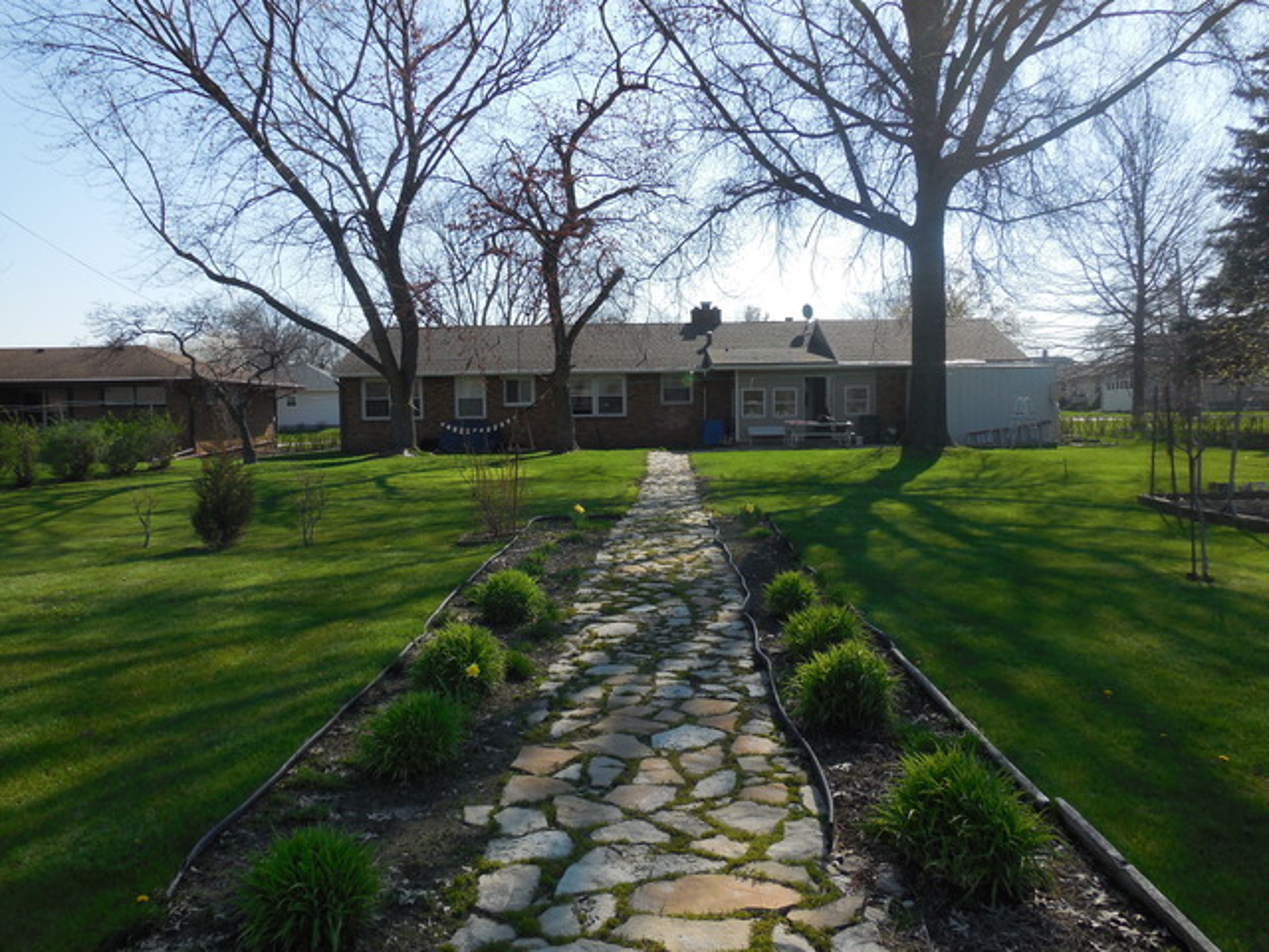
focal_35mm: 25
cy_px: 476
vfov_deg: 54.9
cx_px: 634
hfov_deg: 69.4
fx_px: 916
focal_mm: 4.5
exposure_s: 1/1250
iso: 125
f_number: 3.1
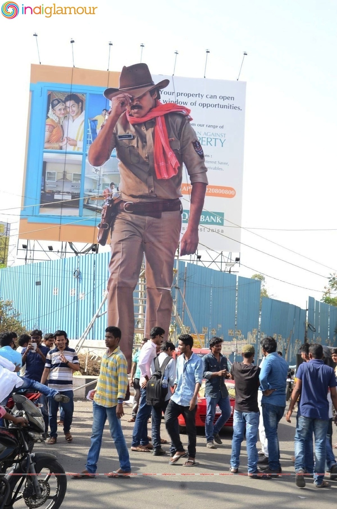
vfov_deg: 41.2
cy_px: 254
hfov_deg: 28.0
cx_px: 168
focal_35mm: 48
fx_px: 677
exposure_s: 1/125
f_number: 7.1
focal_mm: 32
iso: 250
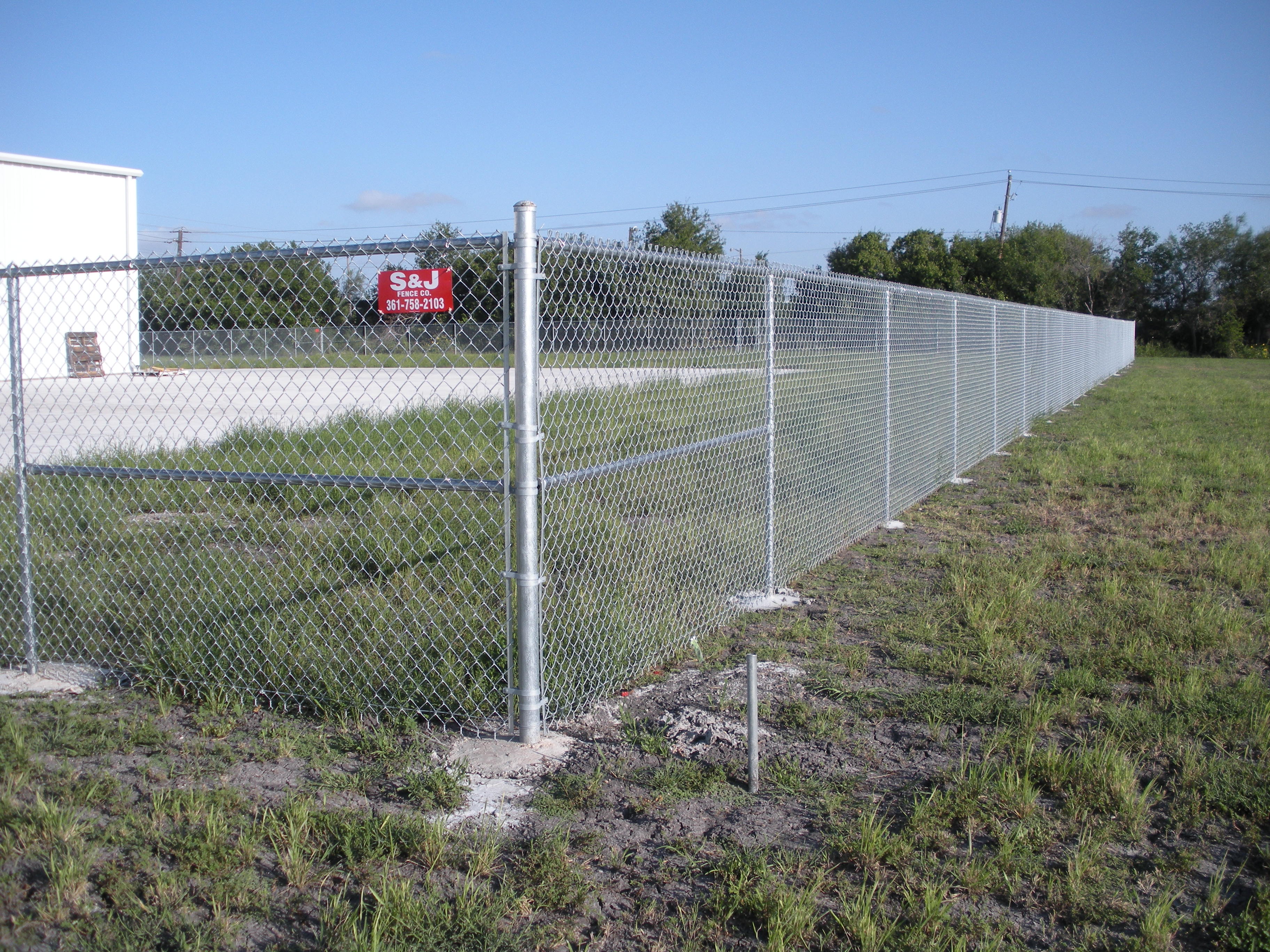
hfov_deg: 51.4
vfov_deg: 39.7
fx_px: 1321
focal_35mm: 36
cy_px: 476
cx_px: 635
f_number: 3.5
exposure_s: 1/565
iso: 64
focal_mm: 6.3
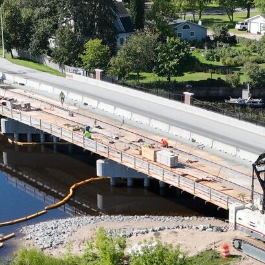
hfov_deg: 55.4
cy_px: 131
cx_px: 115
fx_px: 251
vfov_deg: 55.6
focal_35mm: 29
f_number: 2.8
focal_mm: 12.29
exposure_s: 1/2000
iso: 180
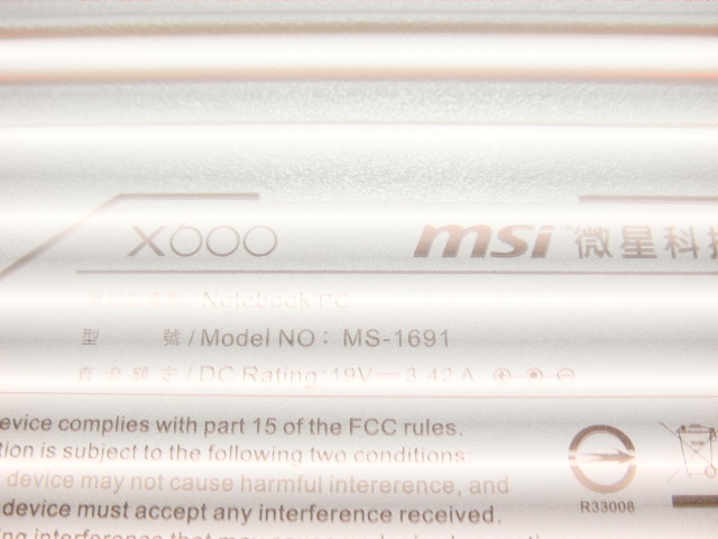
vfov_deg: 36.8
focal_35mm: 39
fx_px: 809
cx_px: 359
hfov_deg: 47.9
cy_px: 270
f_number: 3.5
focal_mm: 6.6
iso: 50
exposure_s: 1/90
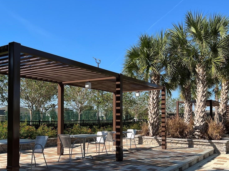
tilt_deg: +1.6
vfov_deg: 37.4
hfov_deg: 49.0
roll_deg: +1.2
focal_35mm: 38
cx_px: 112
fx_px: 251
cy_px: 112
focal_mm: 5.7
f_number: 1.5
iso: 50
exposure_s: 1/3077
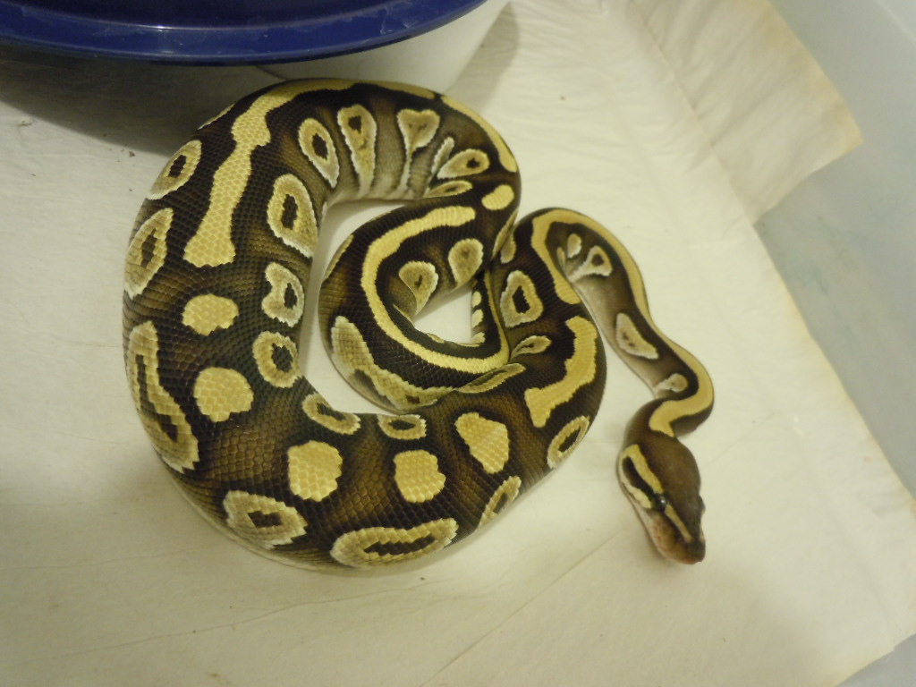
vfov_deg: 49.7
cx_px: 458
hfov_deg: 63.4
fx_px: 741
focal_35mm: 28
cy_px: 344
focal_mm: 5
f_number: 3.7
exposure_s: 1/15
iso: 400
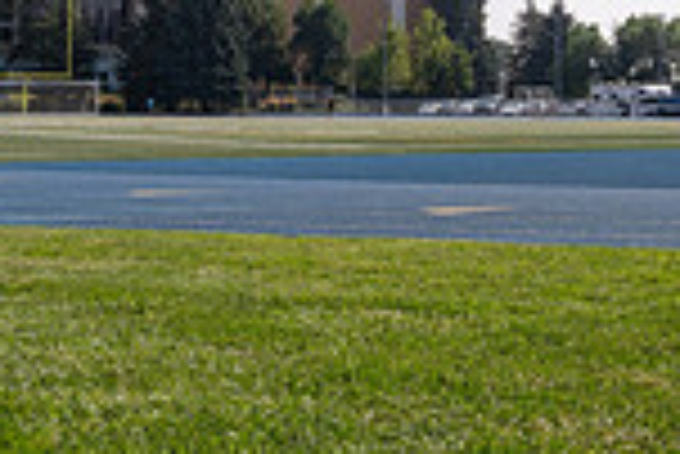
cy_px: 43
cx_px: 522
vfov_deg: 14.7
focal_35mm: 92
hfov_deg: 21.9
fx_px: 1739
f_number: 11
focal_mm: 24
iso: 100
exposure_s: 1/200
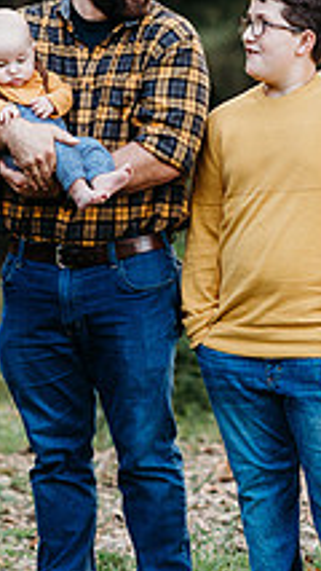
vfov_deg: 8.9
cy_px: 275
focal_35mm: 243
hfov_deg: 5.0
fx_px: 3673
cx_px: 313
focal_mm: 85
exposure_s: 1/200
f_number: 2.2
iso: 200
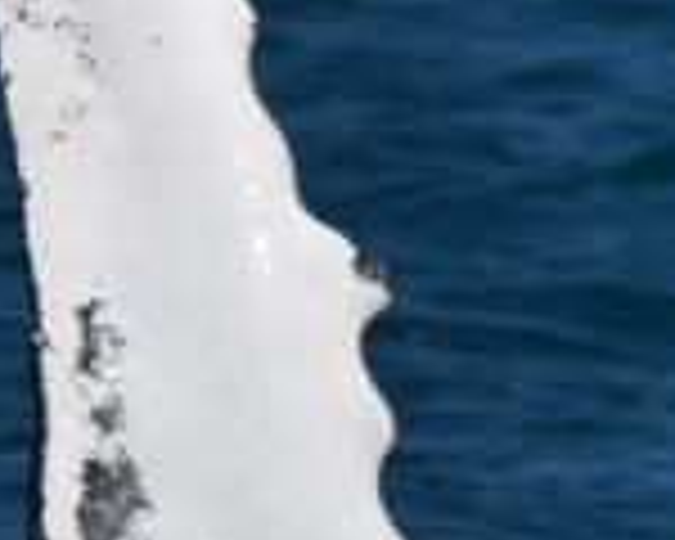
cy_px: 682
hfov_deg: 0.6
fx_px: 59932
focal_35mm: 3000
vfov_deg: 0.5
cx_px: 522
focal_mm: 400
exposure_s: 1/1250
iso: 100
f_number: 6
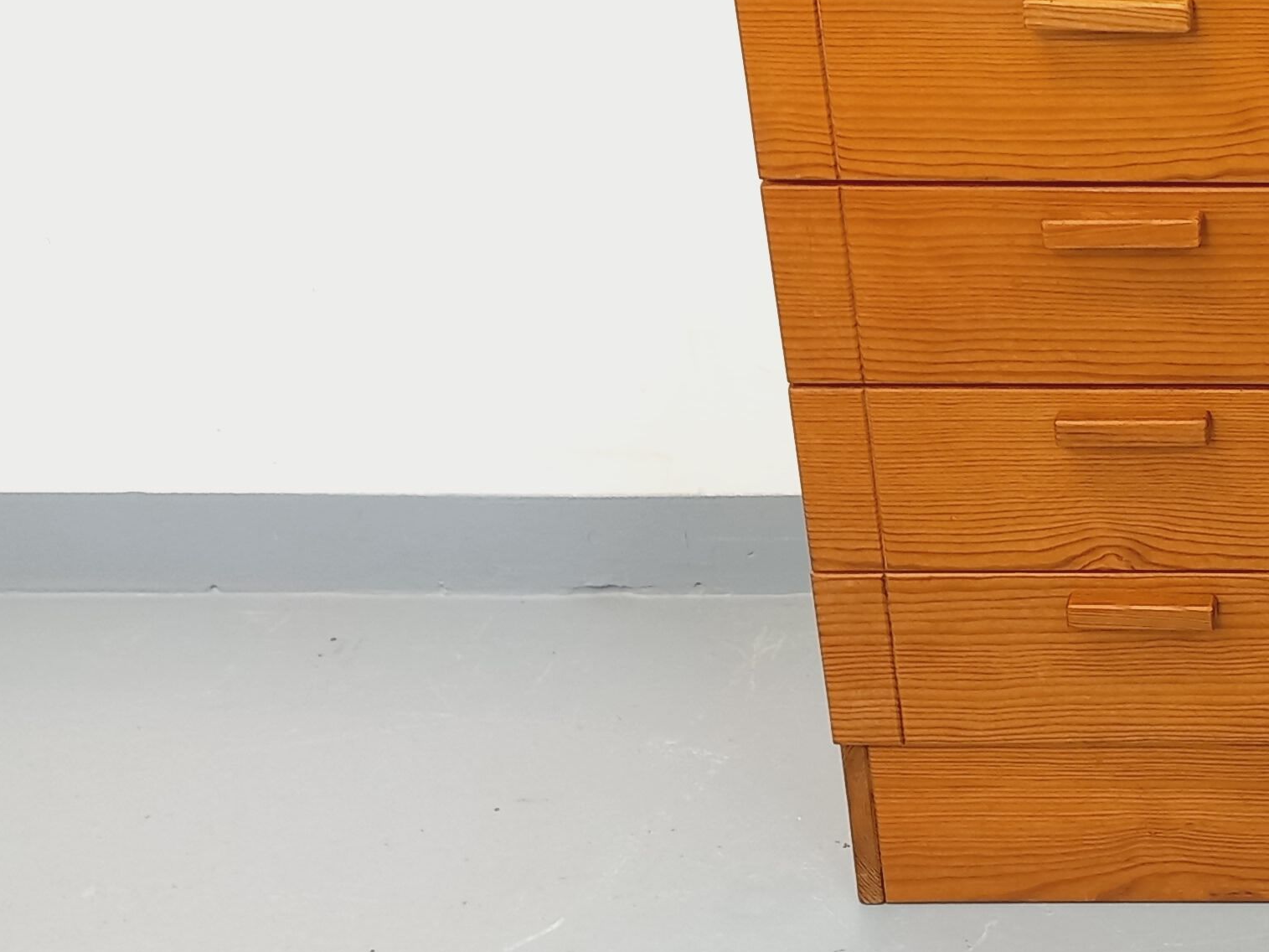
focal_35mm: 66
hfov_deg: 26.5
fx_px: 2419
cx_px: 1471
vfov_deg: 22.2
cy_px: 457
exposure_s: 1/50
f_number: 1.8
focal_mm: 4.65
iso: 200
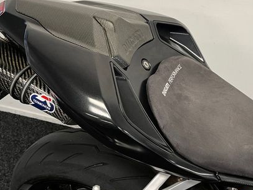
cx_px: 159
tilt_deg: -33.0
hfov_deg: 45.4
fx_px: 299
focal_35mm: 41
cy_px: 65
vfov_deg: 34.8
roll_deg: +2.0
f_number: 1.6
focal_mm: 5.1
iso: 100
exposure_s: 1/50
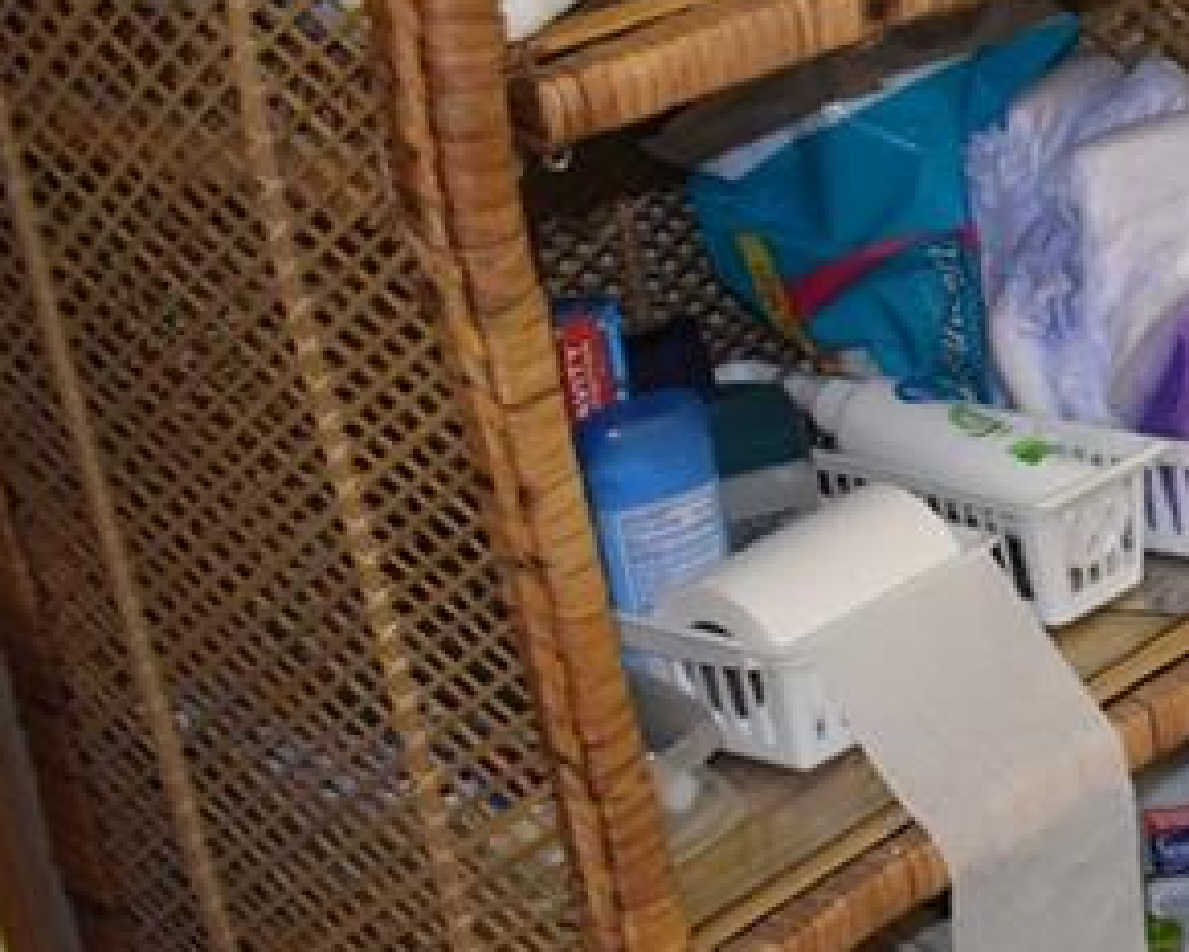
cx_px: 2059
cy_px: 752
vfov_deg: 14.1
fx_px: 3837
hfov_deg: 15.4
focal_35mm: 109
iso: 800
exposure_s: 1/80
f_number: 4.5
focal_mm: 22
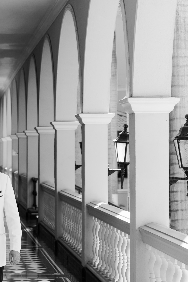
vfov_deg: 16.2
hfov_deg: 10.8
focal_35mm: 126
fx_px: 986
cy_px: 100
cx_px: -9
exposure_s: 1/320
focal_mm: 58
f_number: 3.2
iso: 125
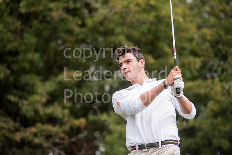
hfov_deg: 6.9
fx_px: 1934
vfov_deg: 4.6
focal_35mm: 300
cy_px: 78
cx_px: 116
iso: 400
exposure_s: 1/2500
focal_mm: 300
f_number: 5
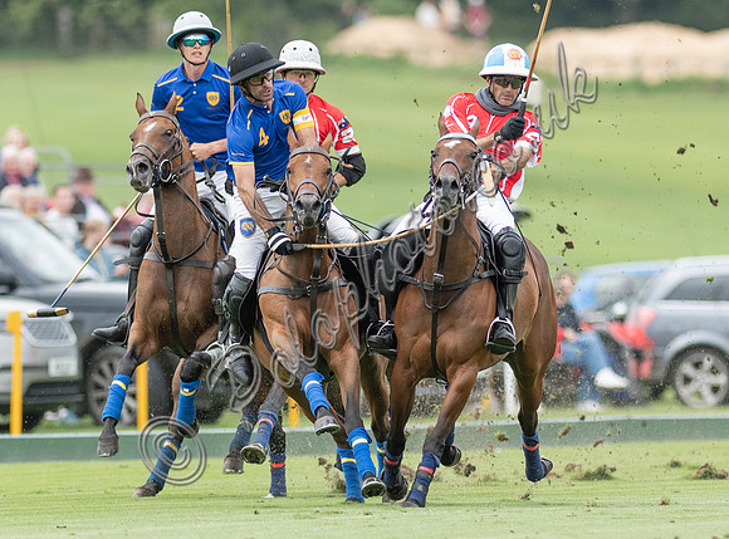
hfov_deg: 2.4
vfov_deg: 1.8
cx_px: 435
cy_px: 367
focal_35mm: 817
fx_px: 17126
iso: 500
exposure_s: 1/3200
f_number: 2.8
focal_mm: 300
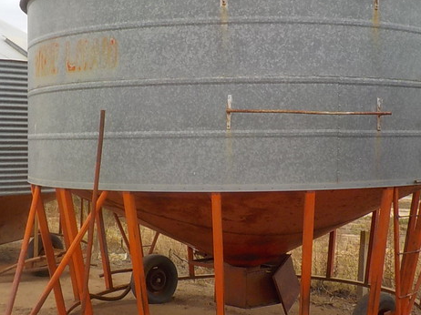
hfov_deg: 36.7
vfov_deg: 28.0
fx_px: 632
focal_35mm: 52
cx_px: 246
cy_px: 144
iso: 125
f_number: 3.3
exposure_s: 1/500
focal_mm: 4.1
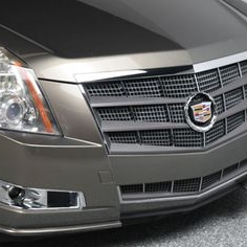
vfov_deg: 18.6
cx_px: 9
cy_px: 38
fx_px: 743
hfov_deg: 18.5
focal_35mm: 92
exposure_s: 1/160
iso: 100
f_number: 10
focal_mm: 27
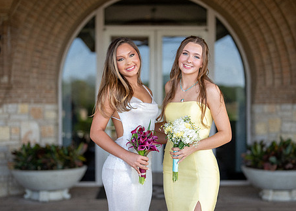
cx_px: 163
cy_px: 120
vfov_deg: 19.8
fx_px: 605
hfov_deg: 27.5
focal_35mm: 72
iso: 160
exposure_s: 1/1250
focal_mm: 50
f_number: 1.4
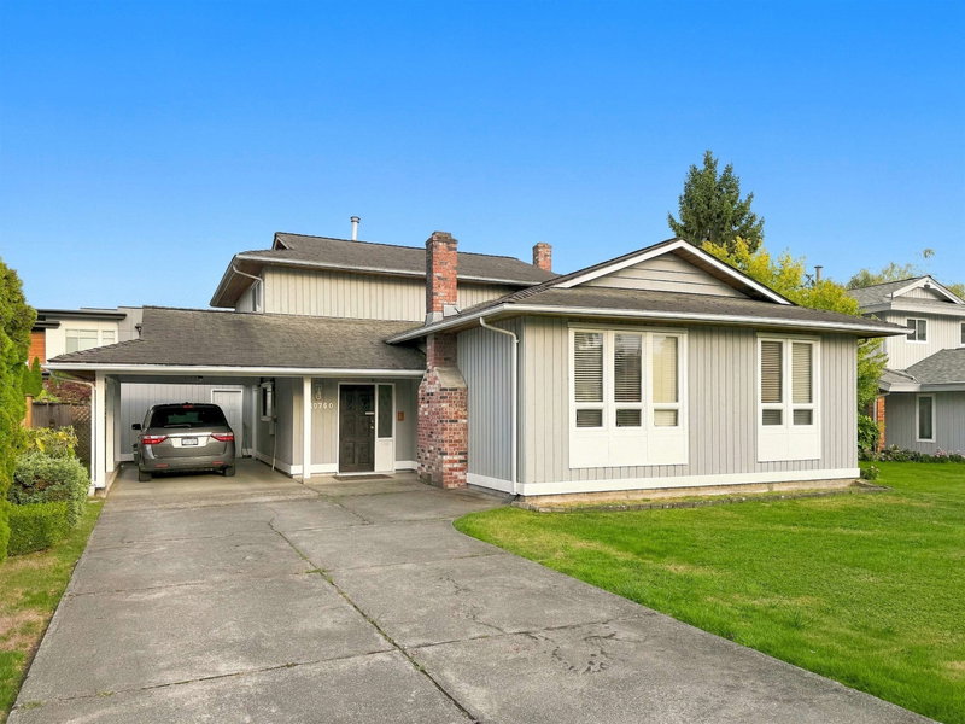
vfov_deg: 56.8
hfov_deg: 71.6
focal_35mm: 24
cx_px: 482
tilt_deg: +4.1
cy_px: 362
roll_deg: +1.7
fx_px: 669
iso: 80
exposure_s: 1/1139
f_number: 1.8
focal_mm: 6.8
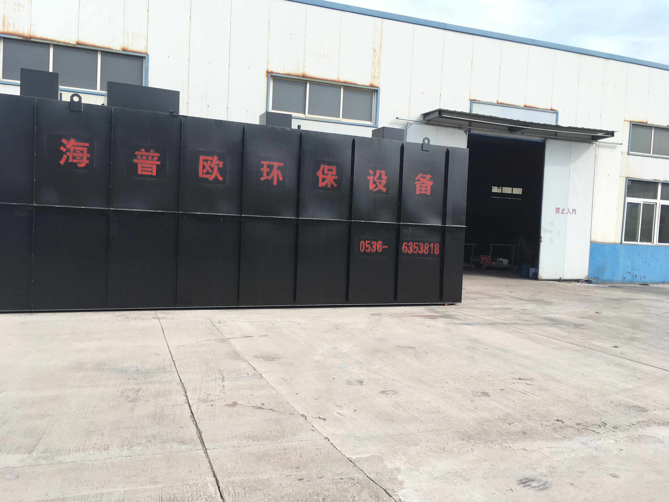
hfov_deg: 61.7
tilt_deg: -1.7
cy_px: 251
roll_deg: -2.1
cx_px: 334
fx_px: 560
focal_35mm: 29
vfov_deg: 48.2
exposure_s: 1/699
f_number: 2.2
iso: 25
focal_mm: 4.15
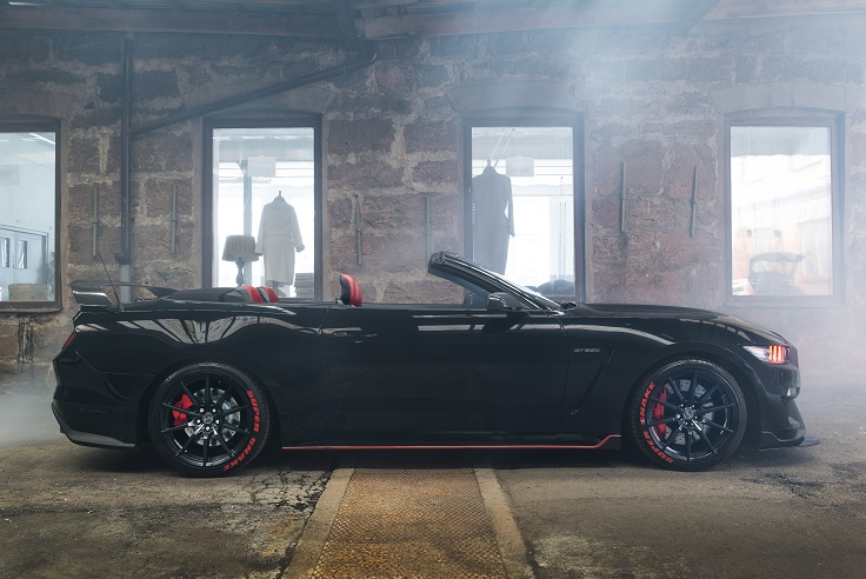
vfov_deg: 42.4
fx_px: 746
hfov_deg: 60.2
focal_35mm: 31
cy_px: 290
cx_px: 433
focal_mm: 31
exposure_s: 4
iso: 50
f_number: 8
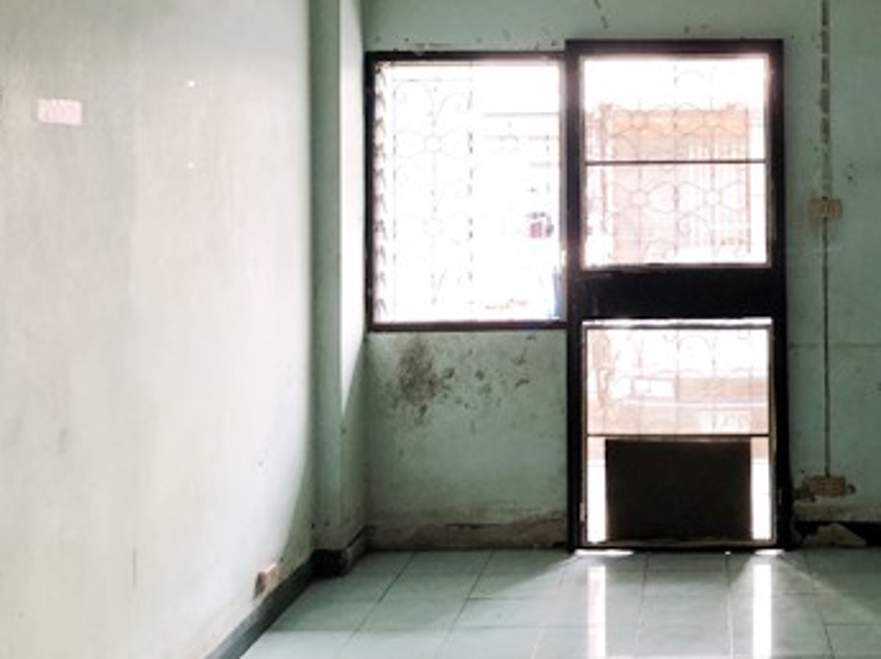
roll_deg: +1.0
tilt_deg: +2.1
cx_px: 720
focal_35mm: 52
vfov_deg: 27.6
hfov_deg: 35.5
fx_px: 1322
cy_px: 176
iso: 32
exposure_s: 1/33
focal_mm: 4
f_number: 1.8
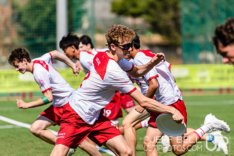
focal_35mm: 300
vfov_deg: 4.6
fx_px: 1950
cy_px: 78
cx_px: 117
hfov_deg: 6.9
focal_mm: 200
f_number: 3.2
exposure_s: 1/1000
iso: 100
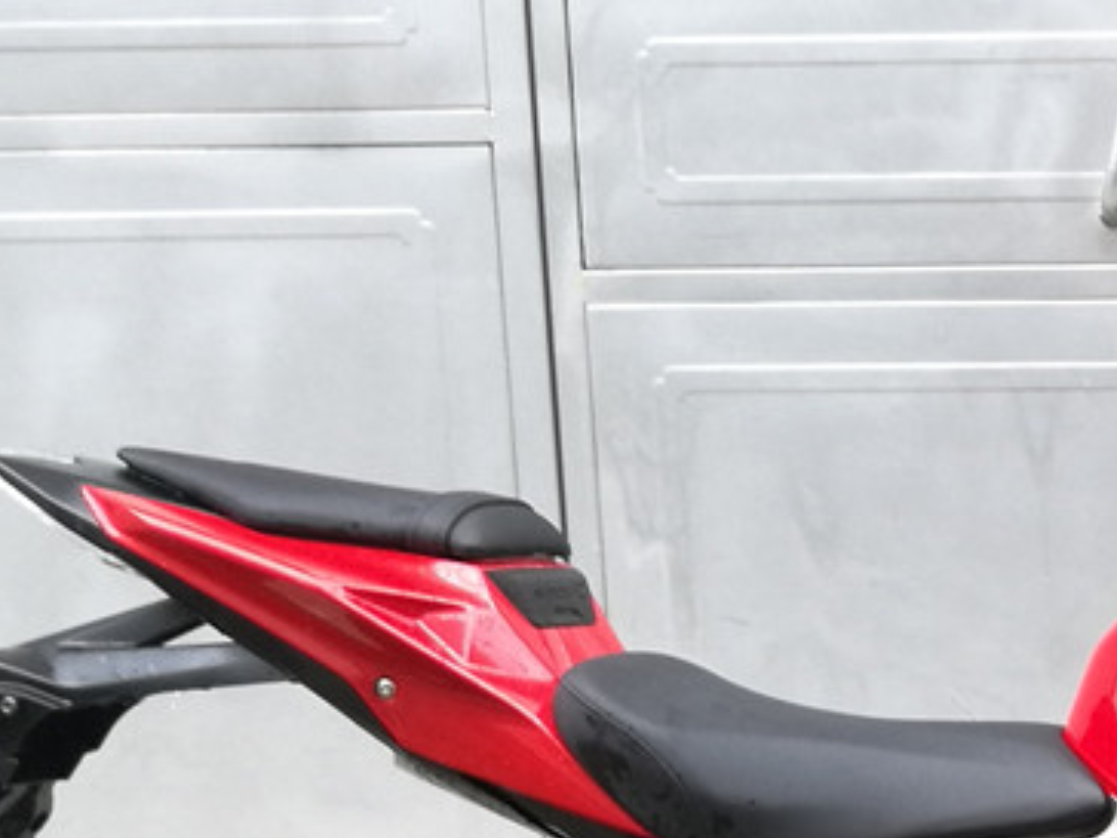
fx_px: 3904
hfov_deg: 15.6
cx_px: 1418
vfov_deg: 11.9
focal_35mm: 121
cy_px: 1056
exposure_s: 1/50
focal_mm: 4.04
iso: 64
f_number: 2
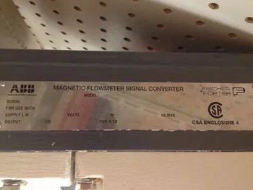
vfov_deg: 36.0
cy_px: 92
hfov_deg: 46.8
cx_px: 124
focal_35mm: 40
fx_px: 293
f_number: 2.4
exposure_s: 1/20
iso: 320
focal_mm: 4.28
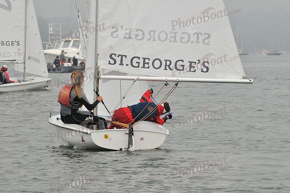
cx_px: 145
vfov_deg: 6.5
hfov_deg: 9.8
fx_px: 1689
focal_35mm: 210
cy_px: 96
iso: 320
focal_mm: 140
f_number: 13
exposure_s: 1/500
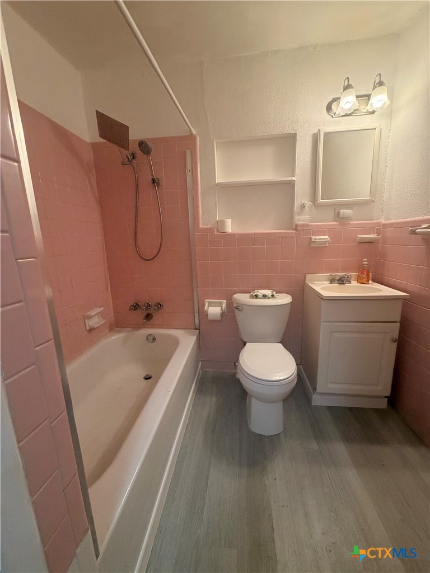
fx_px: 232
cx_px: 215
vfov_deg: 102.1
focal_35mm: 14
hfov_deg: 85.7
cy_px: 286
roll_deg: +1.6
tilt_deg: -12.0
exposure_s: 1/120
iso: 250
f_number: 2.2
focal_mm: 2.22
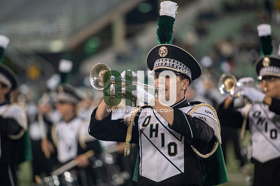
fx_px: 1555
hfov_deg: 10.3
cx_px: 140
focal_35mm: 200
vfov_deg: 6.9
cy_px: 93
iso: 1000
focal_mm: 200
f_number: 2.8
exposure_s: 1/500
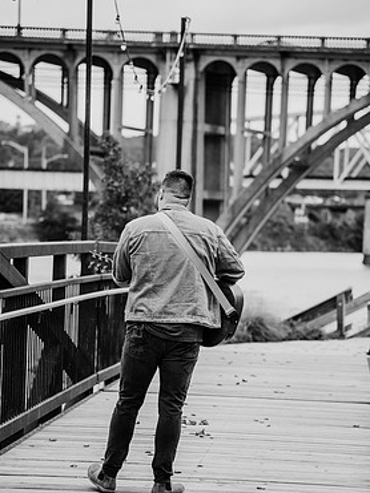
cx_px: 188
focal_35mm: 140
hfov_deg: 10.6
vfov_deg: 14.1
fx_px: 1996
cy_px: 279
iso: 320
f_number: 4
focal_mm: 120
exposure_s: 1/800
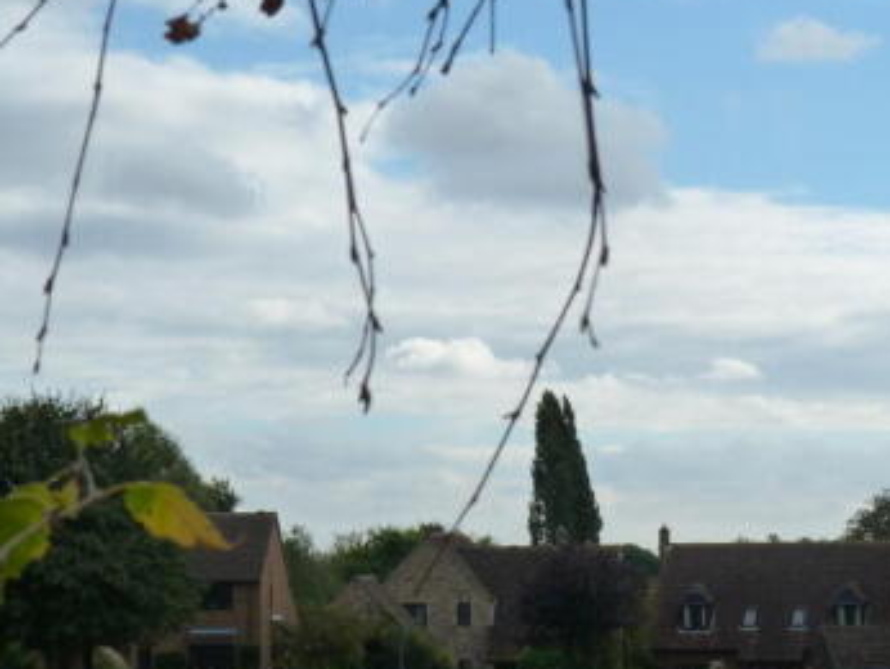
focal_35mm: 106
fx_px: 2727
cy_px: 364
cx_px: 462
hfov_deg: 18.5
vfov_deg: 14.0
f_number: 5.6
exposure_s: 1/400
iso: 125
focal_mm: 11.3
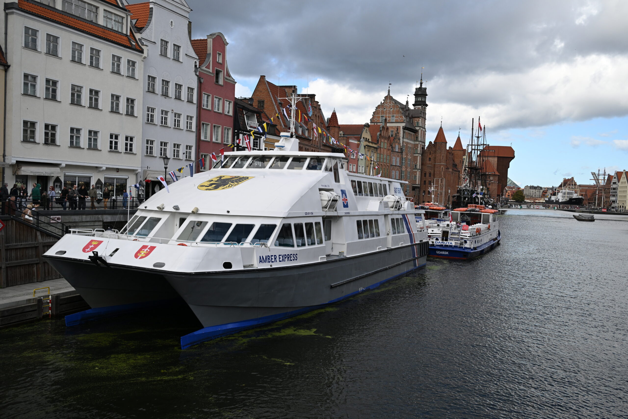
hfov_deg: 58.7
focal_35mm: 32
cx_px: 314
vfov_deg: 41.1
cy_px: 210
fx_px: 558
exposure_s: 1/3200
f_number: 4
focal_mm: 32
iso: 400
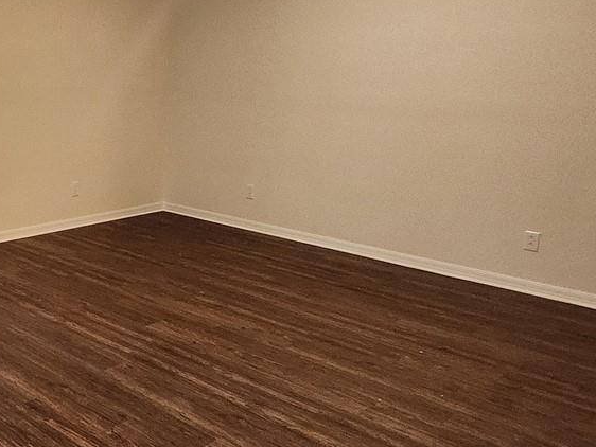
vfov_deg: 38.4
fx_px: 637
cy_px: 167
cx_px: 70
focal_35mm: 37
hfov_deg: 45.8
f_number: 2.2
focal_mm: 1.74
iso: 250
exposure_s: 1/60
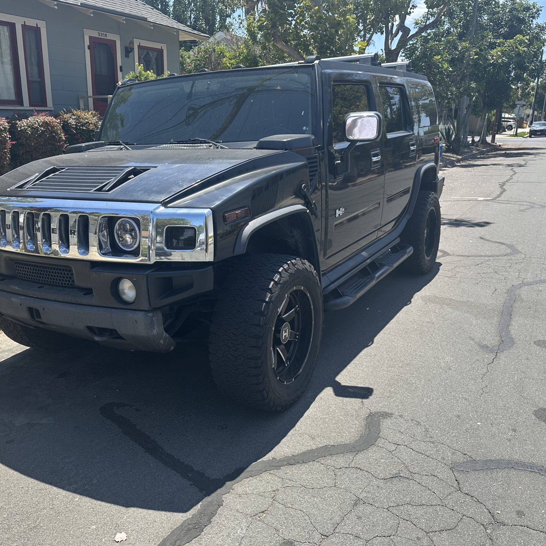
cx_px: 242
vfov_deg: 55.6
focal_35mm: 29
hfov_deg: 55.5
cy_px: 271
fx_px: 518
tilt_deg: -14.1
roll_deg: -1.3
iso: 80
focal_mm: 6.86
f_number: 1.78
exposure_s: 1/1812
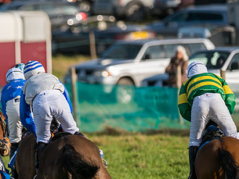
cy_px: 122
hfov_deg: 2.7
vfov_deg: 2.0
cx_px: 59
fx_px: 5049
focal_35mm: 731
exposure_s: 1/2000
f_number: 5
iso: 100
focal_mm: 400
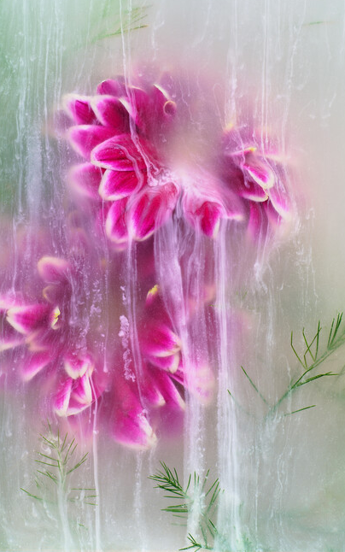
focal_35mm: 213
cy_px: 232
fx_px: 3203
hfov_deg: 6.2
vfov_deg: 9.8
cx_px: 148
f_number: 5.6
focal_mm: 180
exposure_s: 1/200
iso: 64
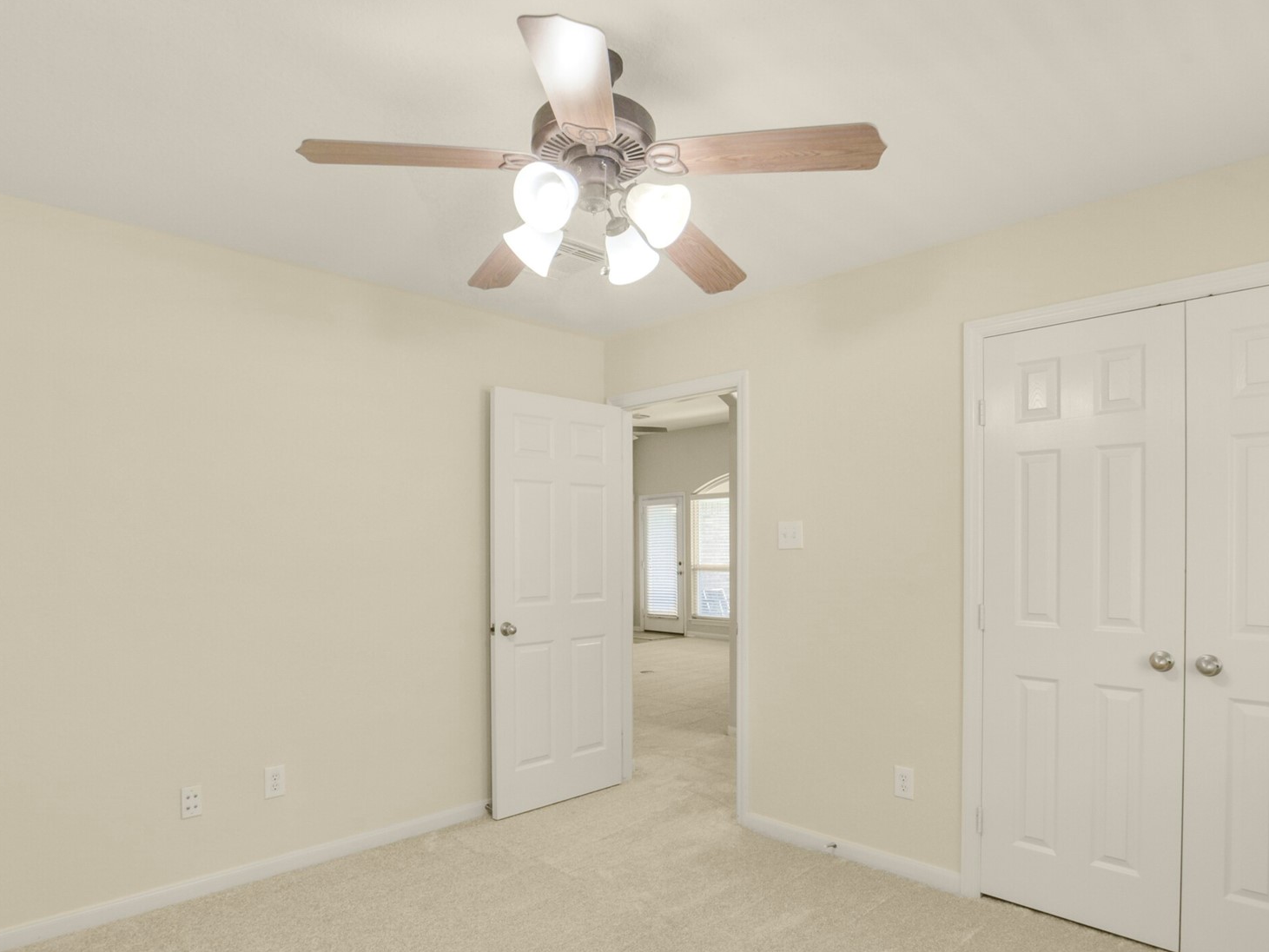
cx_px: 610
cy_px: 553
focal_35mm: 20
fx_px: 733
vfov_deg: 65.6
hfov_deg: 81.7
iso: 500
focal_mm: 14
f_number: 11
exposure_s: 1/25
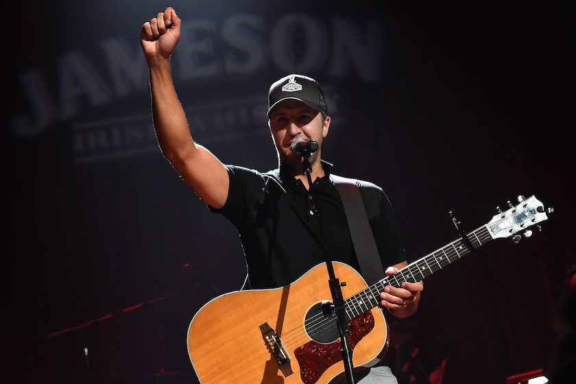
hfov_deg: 25.4
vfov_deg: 17.1
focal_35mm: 80
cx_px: 288
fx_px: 1280
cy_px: 192
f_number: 5.6
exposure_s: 1/100
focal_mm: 80
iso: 2500
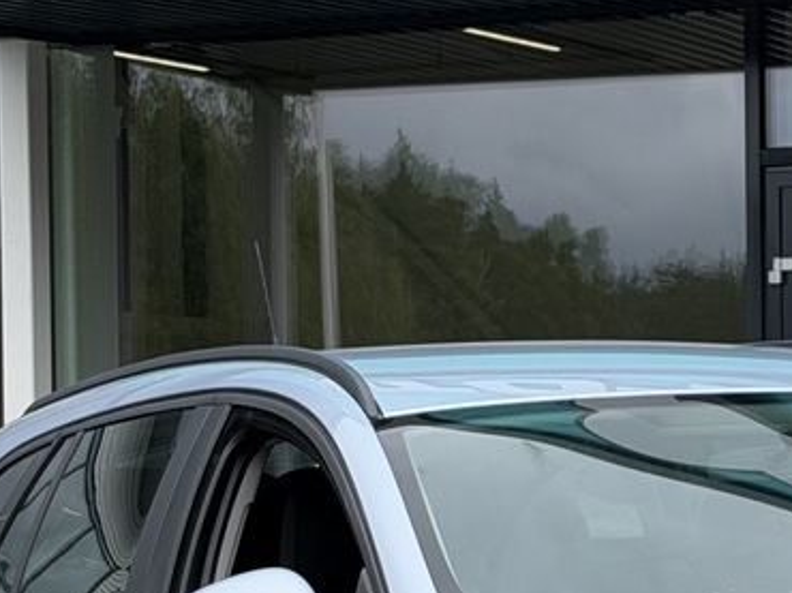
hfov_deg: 10.5
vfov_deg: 7.9
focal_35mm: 187
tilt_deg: +0.5
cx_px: 822
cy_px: 462
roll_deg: +0.1
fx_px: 4276
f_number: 1.78
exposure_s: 1/1575
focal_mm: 6.76
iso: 64
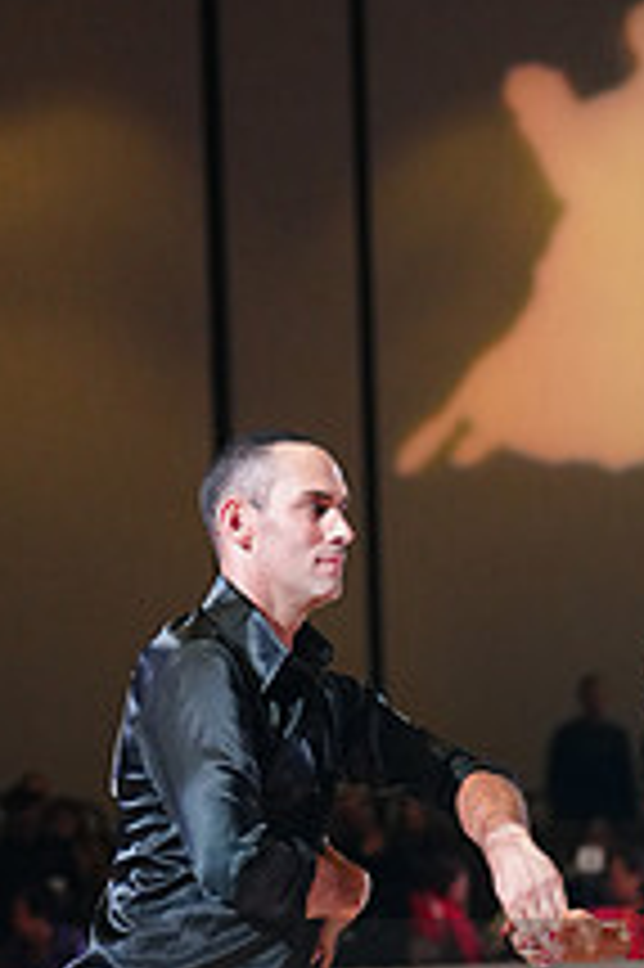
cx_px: 750
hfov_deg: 5.8
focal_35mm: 235
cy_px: 1072
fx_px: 6316
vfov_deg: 8.7
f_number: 2.8
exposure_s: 1/320
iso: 2000
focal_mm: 87
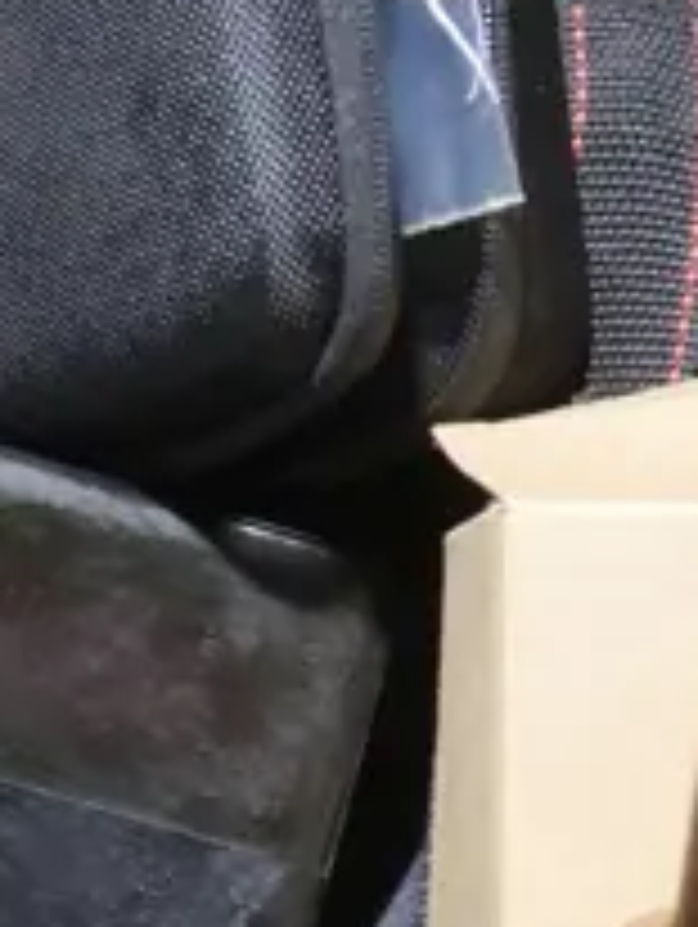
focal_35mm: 139
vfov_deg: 14.1
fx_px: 3729
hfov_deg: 10.1
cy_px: 688
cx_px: -563
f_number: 3.5
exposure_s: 1/60
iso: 800
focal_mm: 14
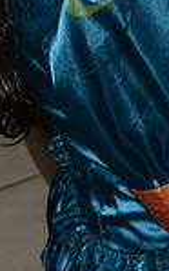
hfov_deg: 6.7
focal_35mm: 190
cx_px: 321
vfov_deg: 10.7
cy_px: -113
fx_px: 1402
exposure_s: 1/160
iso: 500
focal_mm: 48
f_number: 6.3
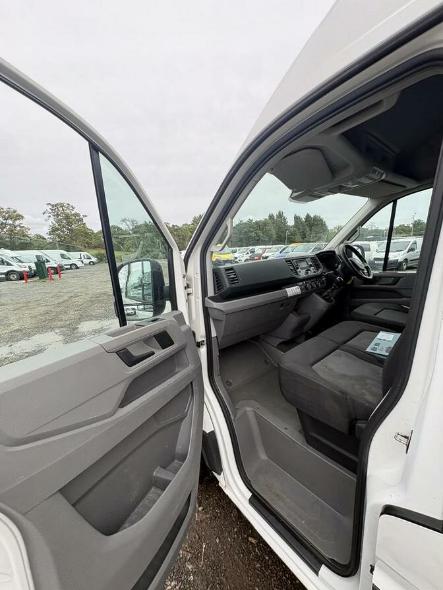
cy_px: 295
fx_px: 239
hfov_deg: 85.7
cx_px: 222
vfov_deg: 102.1
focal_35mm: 14
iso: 40
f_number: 2.2
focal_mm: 2.22
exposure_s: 1/203
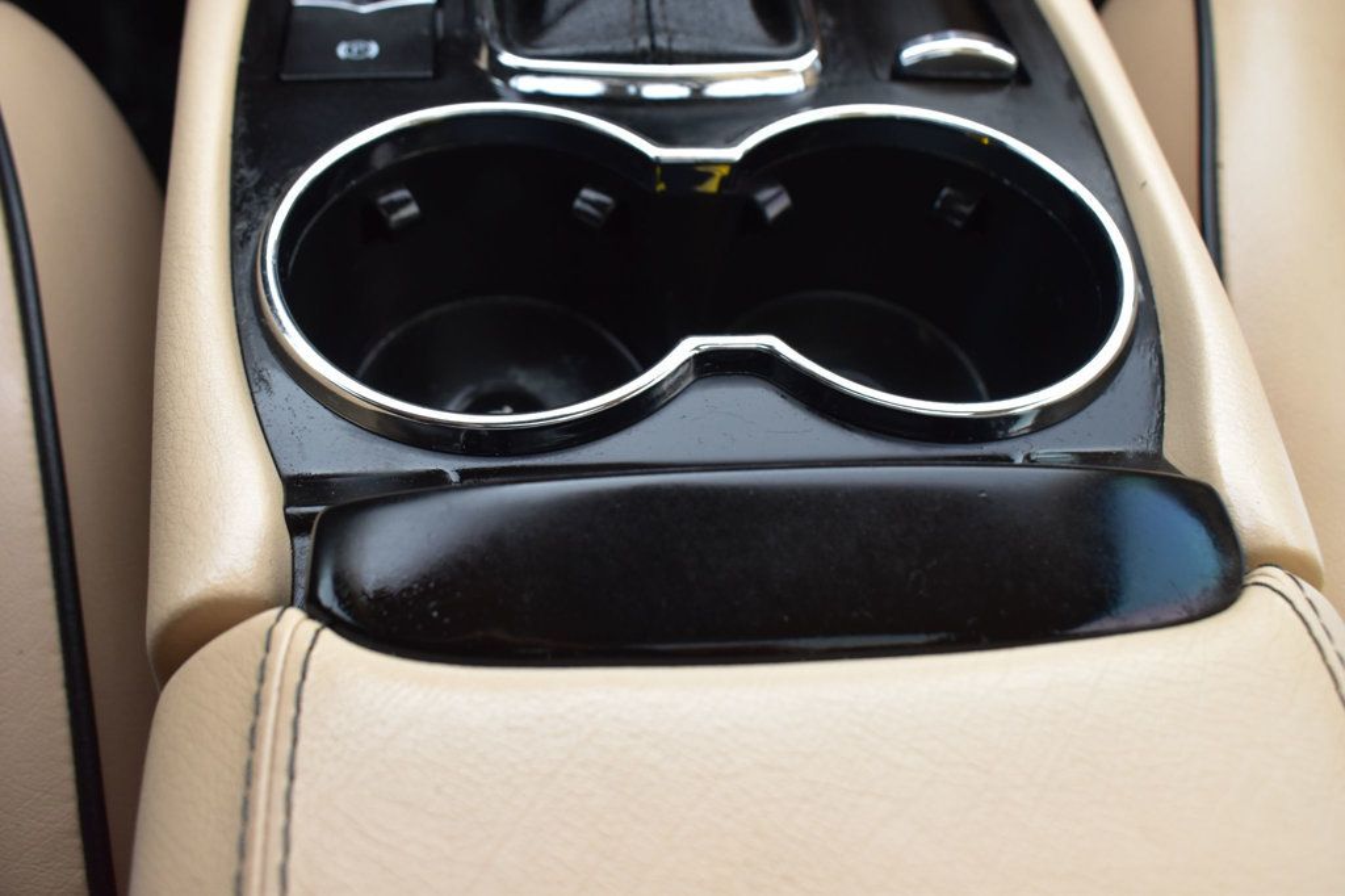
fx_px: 1344
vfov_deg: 36.8
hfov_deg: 53.1
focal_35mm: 36
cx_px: 672
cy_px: 448
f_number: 6.3
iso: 800
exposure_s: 1/15
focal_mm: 24
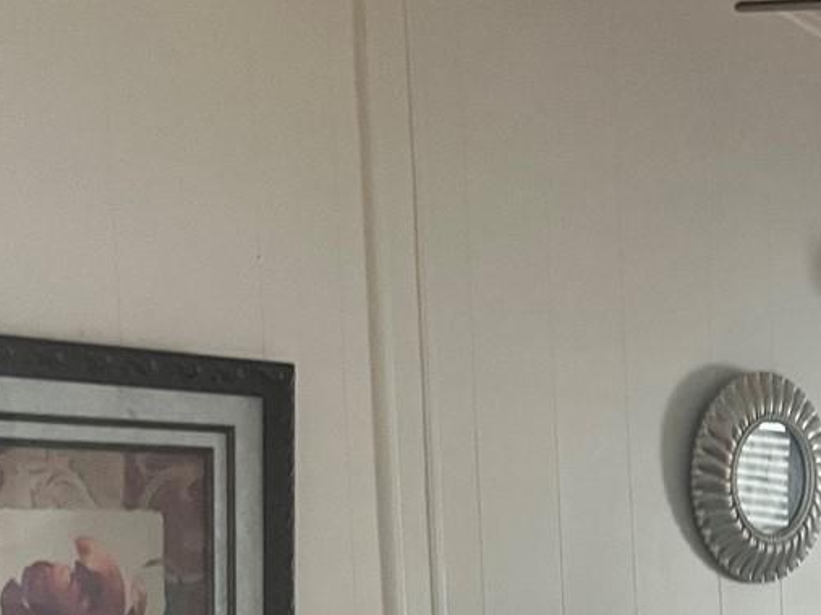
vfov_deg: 17.4
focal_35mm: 82
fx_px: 1944
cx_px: 1078
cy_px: 657
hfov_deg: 21.5
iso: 200
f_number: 1.6
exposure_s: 1/60
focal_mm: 5.1
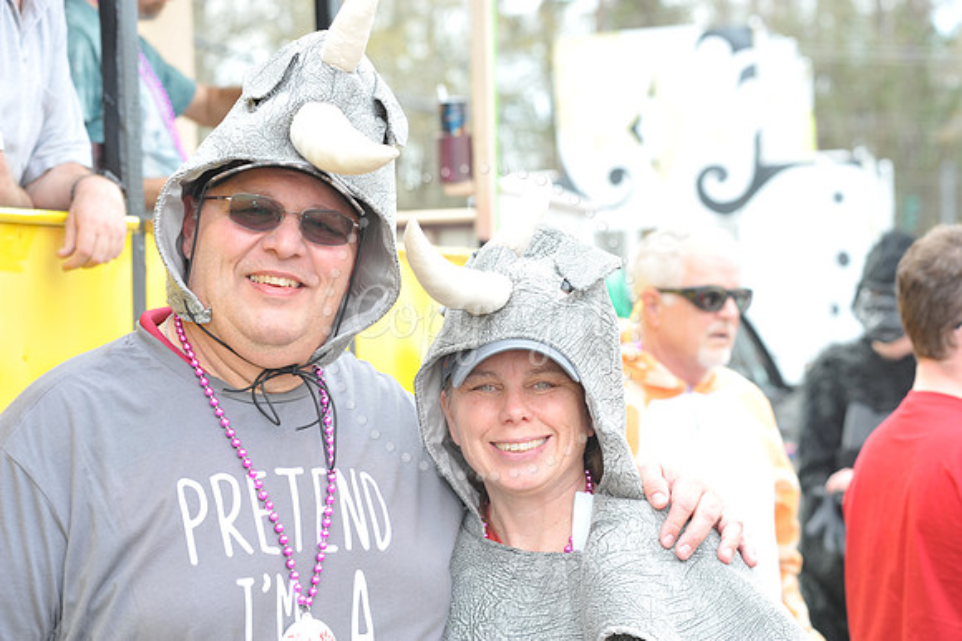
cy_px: 320
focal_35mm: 100
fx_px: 2671
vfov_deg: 13.7
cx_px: 481
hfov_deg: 20.4
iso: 200
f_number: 6.3
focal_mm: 100
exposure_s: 1/80
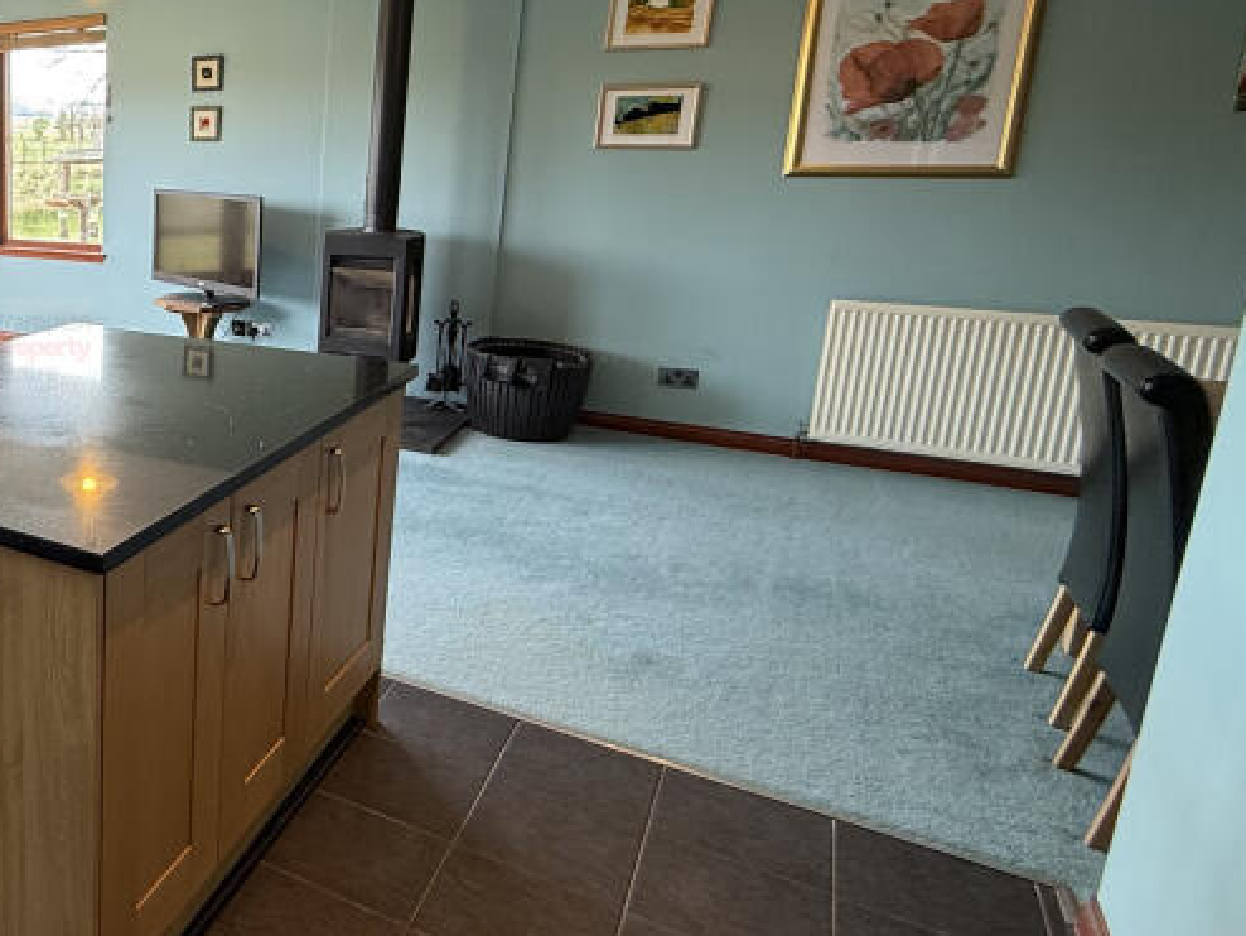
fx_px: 1044
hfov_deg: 48.8
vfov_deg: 47.9
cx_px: -38
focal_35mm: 29
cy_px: 356
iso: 100
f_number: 2.2
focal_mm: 2.22
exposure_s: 1/100
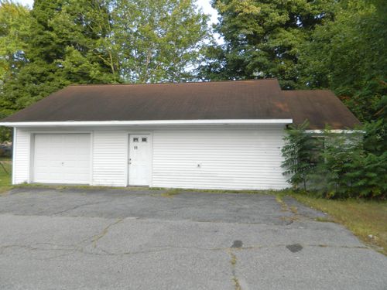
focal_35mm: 25
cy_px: 145
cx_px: 194
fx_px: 279
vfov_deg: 54.9
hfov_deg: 69.4
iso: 110
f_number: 3.1
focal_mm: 4.5
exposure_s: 1/250
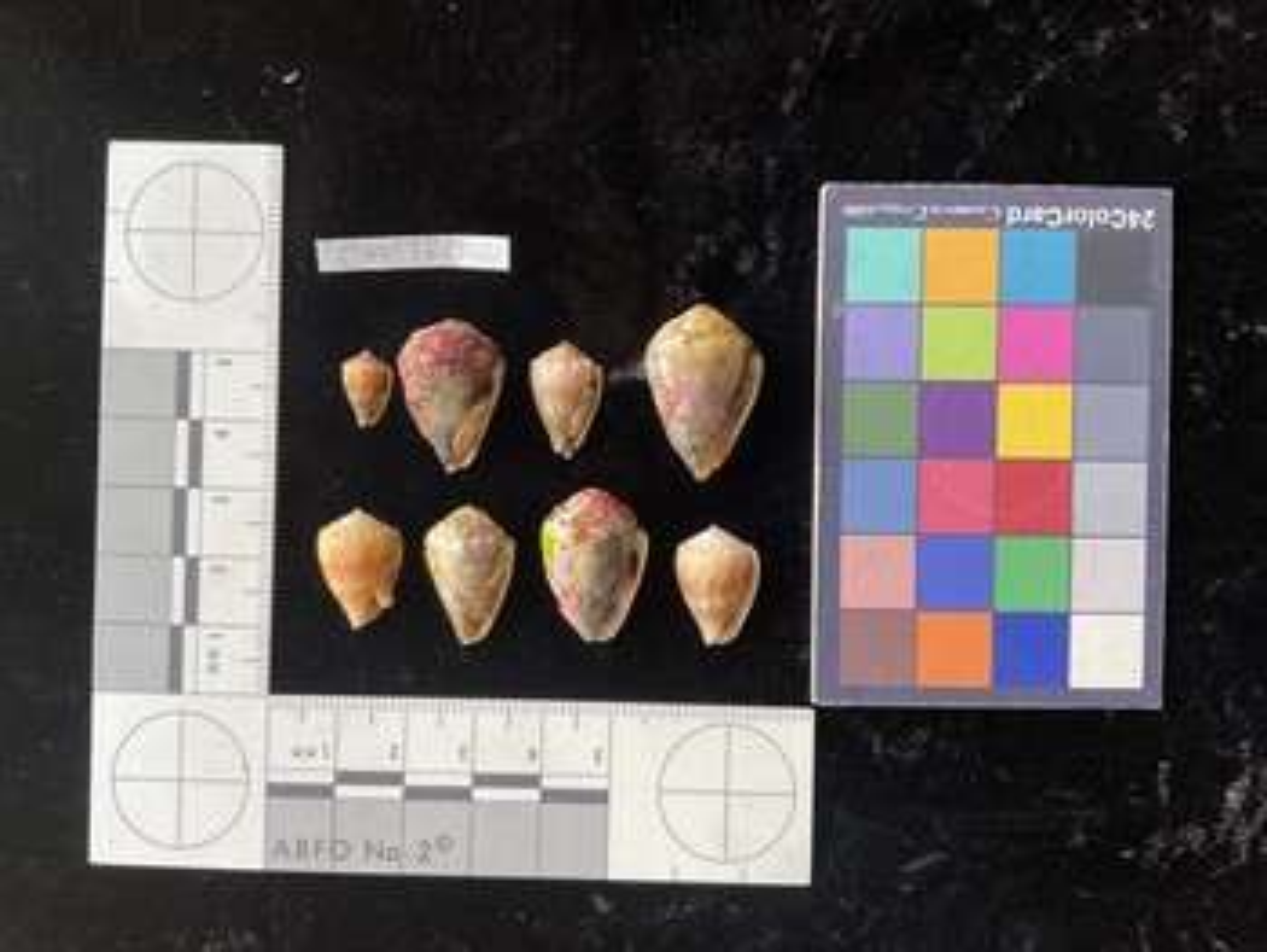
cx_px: 634
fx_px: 1062
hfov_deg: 61.6
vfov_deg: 48.3
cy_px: 476
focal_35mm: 29
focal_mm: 3
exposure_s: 1/120
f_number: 1.8
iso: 40
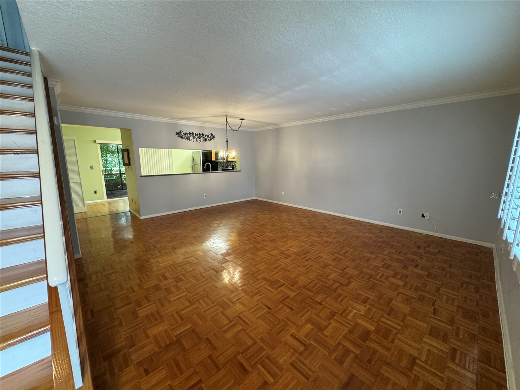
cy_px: 195
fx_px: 210
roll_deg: +0.1
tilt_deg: -11.0
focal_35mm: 14
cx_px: 260
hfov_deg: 102.1
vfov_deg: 85.7
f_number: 2.2
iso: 500
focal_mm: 2.22
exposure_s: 1/60
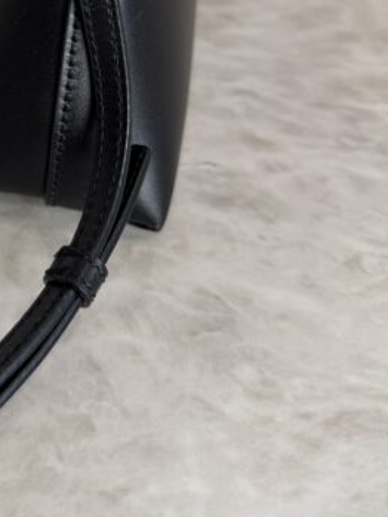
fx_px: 821
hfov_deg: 25.1
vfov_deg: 33.3
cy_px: 61
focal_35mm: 55
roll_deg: -1.7
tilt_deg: -31.2
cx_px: -15
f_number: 1.78
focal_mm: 6.76
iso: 80
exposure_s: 1/120
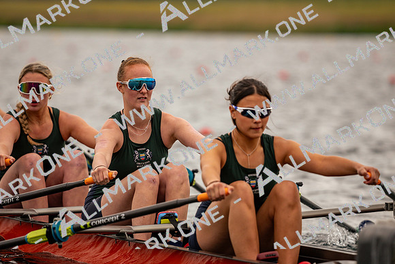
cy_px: 132
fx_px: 3292
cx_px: 198
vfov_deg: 4.6
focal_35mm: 300
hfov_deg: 6.9
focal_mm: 300
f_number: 4
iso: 320
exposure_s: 1/3200
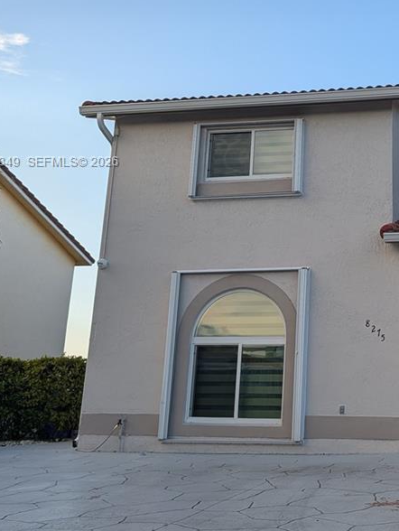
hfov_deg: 28.6
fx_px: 752
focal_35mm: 49
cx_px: 359
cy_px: 163
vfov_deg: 38.3
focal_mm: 6.9
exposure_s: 1/407
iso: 23
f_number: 1.68
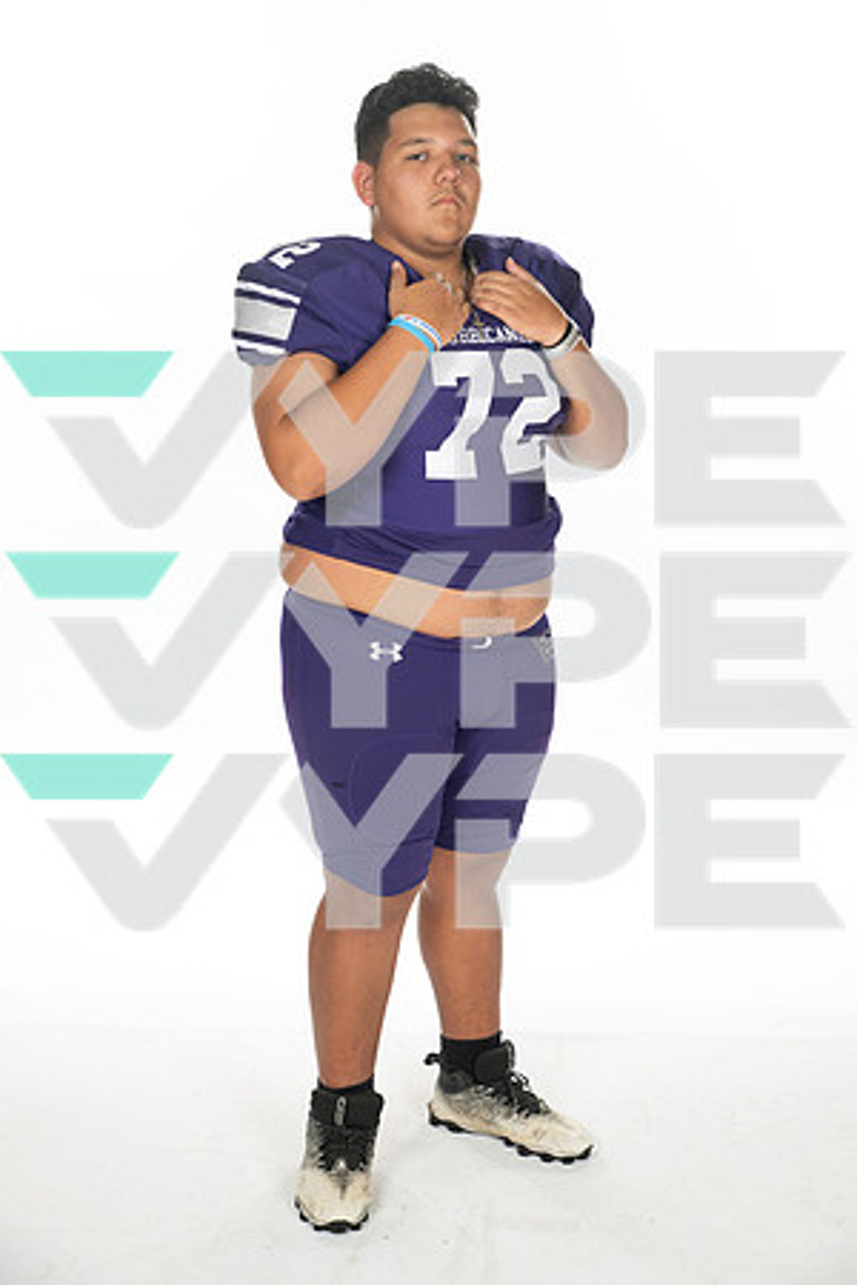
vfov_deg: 35.6
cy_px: 642
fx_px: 2000
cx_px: 428
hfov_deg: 24.2
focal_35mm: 56
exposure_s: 1/320
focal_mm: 56
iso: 800
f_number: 7.1
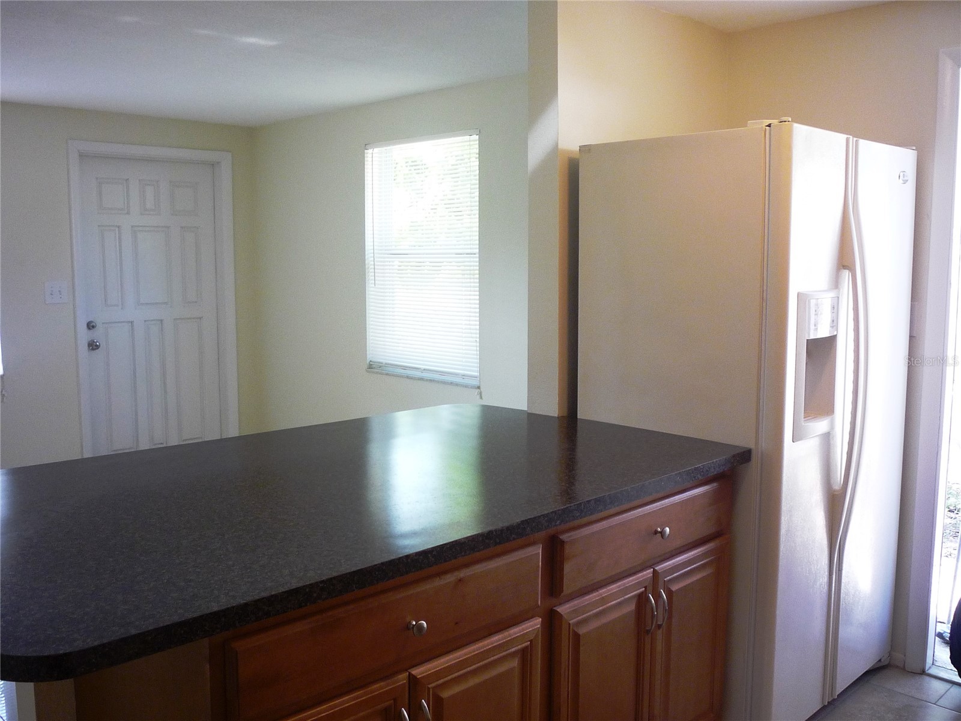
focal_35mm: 32
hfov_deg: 56.8
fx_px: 888
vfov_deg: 44.2
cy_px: 360
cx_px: 480
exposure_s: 1/30
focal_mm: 5.2
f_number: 3.3
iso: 160
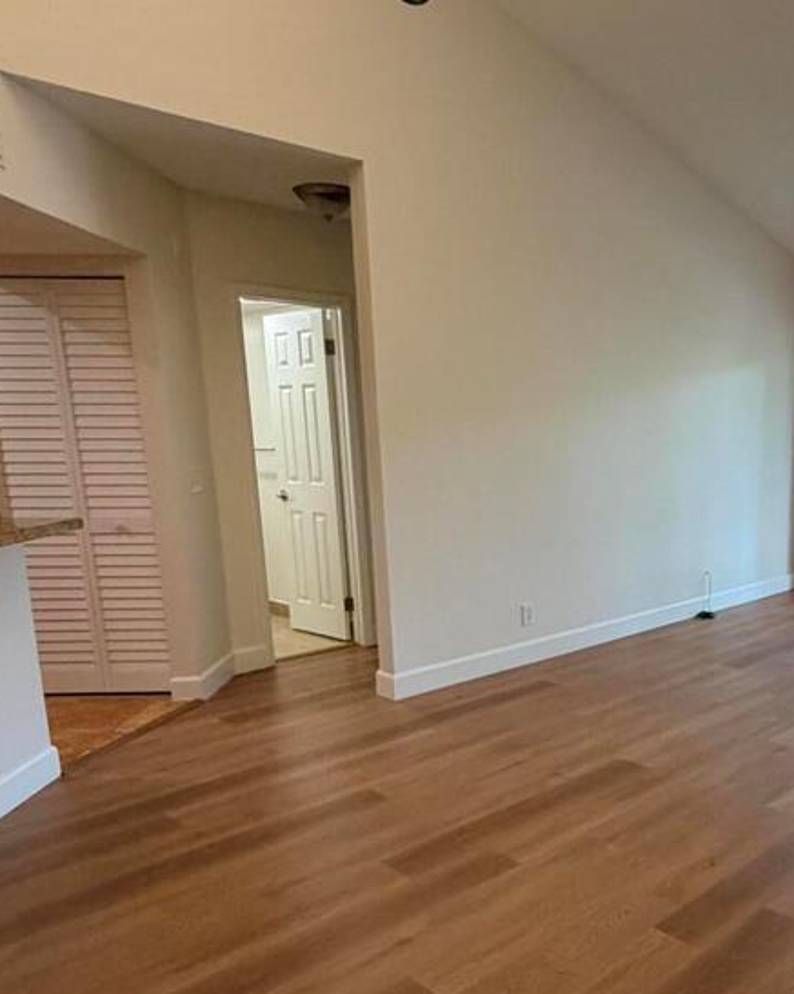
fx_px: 882
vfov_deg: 57.6
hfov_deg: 46.9
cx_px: 587
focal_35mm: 30
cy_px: 654
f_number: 2.2
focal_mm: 2.22
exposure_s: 1/120
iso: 320
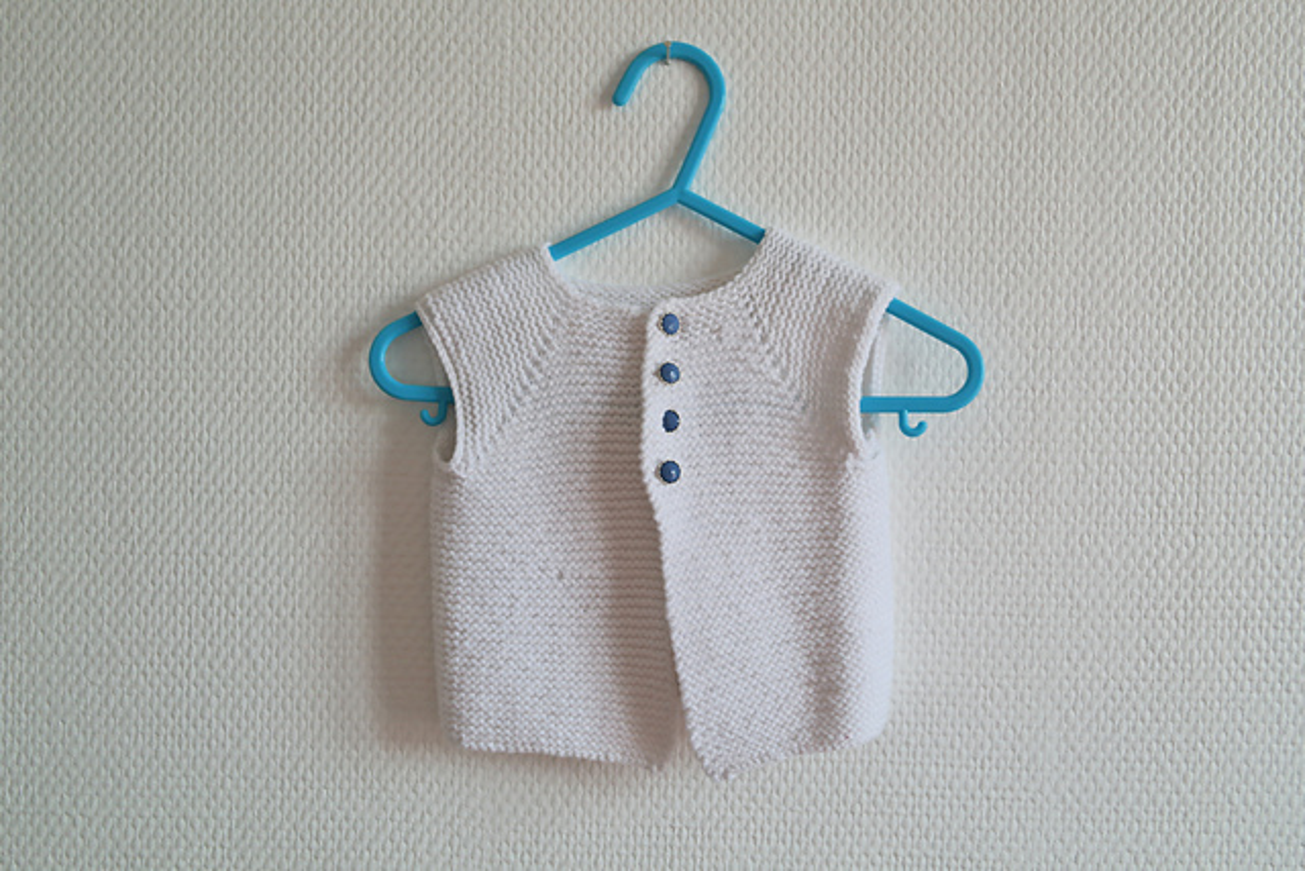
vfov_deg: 43.6
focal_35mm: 30
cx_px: 652
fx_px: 1088
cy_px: 436
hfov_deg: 61.9
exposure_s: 1/40
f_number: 3.5
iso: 200
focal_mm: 20
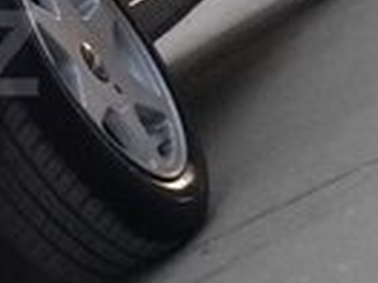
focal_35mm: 155
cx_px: -255
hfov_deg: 11.9
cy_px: 53
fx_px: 1693
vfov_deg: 9.5
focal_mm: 3.3
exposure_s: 1/50
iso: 64
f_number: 2.2
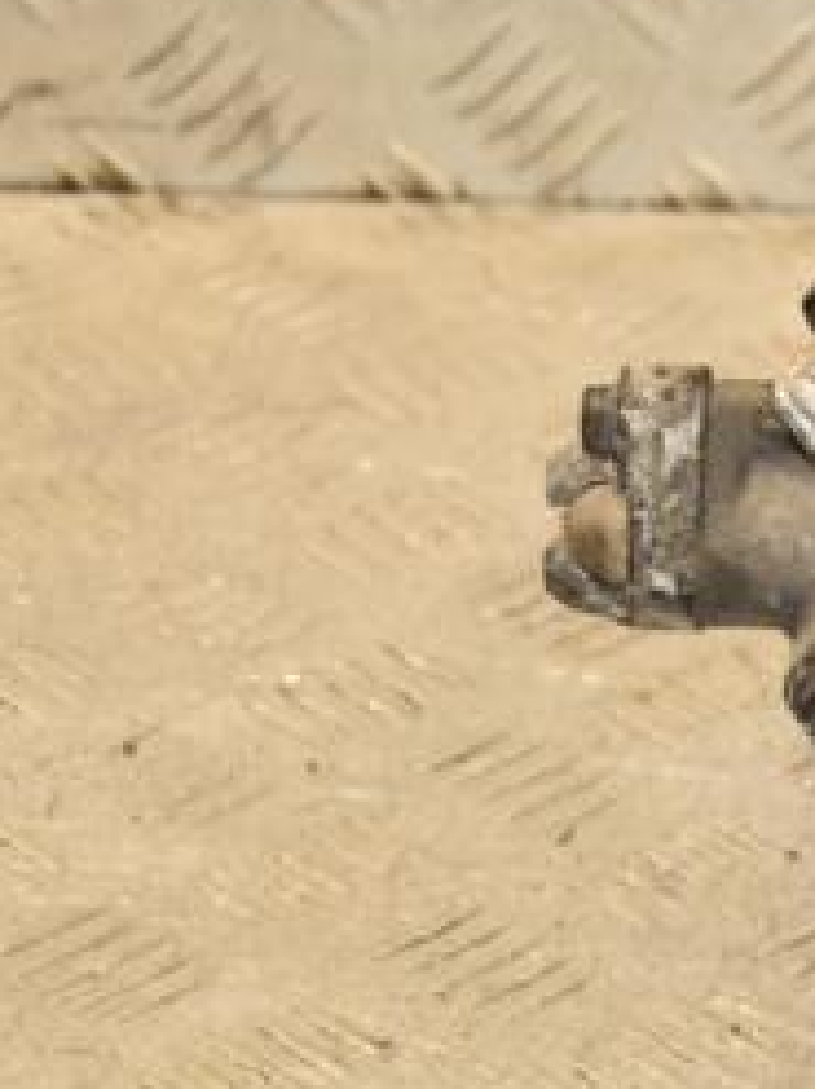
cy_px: 533
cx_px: 1304
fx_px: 6818
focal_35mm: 217
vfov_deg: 9.1
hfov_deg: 6.7
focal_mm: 62
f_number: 5.3
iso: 800
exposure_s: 1/200
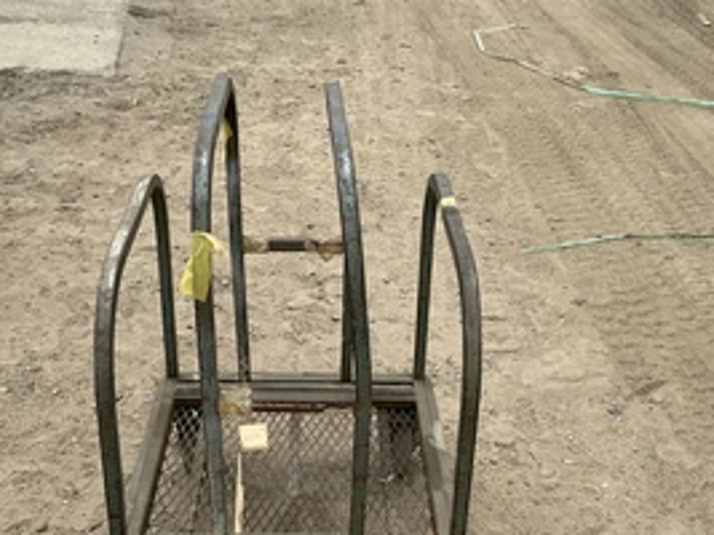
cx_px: 316
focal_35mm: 42
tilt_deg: -32.1
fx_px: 866
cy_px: 385
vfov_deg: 33.8
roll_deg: +2.1
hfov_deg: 44.7
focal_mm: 3
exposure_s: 1/1221
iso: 25
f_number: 1.8
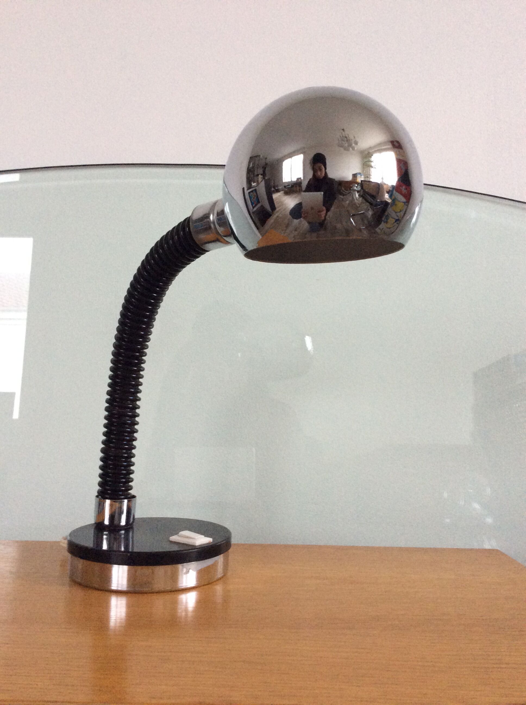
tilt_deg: +4.4
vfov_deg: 56.9
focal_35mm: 32
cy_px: 352
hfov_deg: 44.1
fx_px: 650
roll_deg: -0.4
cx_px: 263
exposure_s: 1/25
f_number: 2.4
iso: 160
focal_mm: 3.3
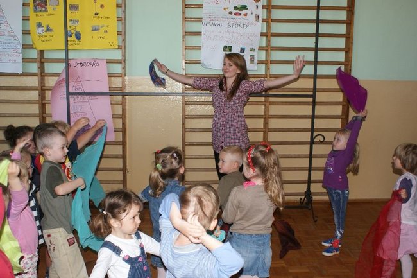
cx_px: 208
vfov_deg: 39.9
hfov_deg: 57.2
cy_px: 139
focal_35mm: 33
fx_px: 382
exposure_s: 1/60
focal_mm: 22
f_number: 5.6
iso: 400
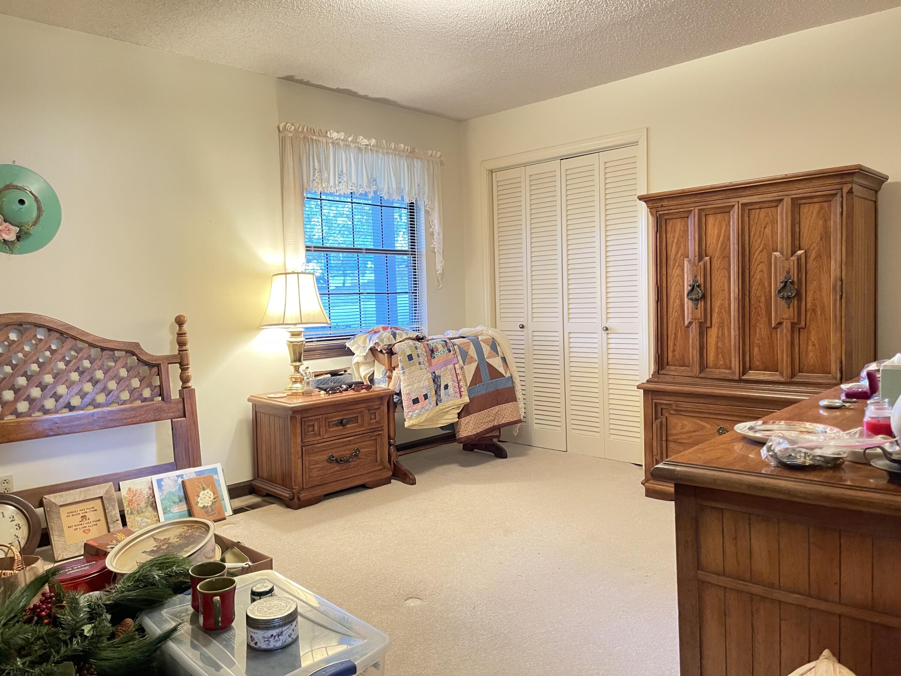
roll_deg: +1.9
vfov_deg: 54.9
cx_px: 450
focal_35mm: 25
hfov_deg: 69.4
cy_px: 338
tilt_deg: -3.8
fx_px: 651
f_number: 1.6
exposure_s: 1/30
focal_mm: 5.1
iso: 800
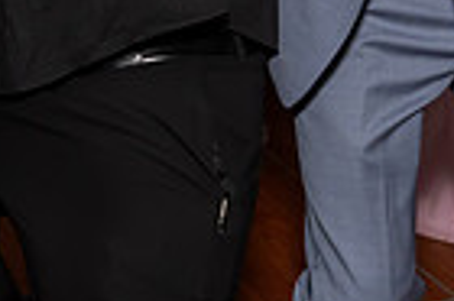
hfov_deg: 17.0
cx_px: -225
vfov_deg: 11.5
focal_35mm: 109
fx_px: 1373
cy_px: -263
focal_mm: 17
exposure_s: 1/250
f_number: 8
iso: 640
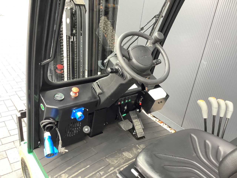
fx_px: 212
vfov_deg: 45.4
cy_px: 89
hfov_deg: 58.4
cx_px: 118
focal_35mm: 31
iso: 64
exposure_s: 1/60
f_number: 2.4
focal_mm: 3.3
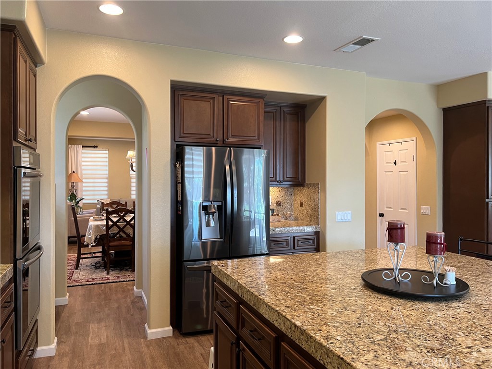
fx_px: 370
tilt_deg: +0.1
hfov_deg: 67.3
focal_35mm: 26
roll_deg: +0.3
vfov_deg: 53.1
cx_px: 246
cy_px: 184
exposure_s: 1/60
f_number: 1.5
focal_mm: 5.7
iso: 100
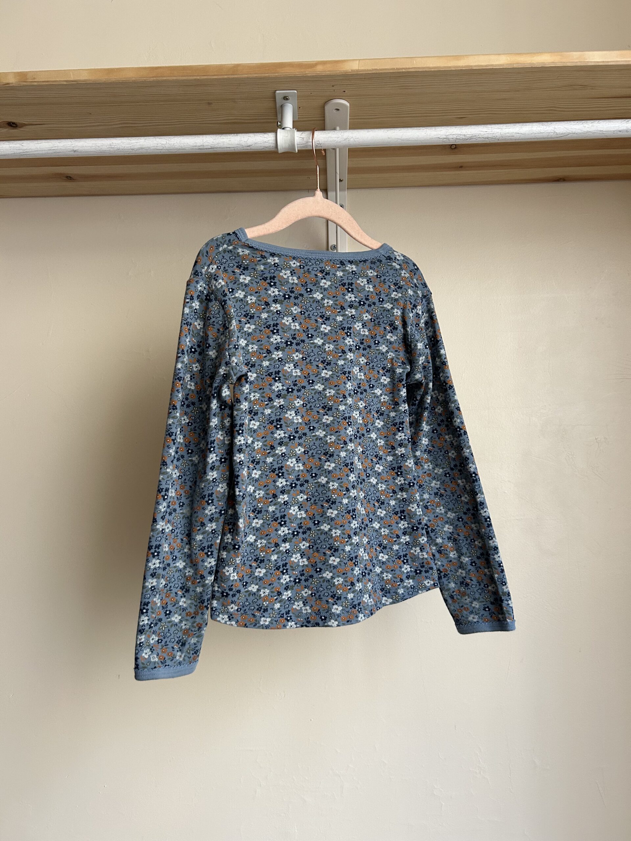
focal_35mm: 26
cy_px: 420
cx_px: 316
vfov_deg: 67.3
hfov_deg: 53.1
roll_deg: -0.1
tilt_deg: +4.0
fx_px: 632
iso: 125
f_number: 1.5
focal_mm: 5.7
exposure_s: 1/86
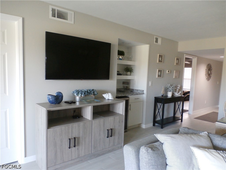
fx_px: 163
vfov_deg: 54.9
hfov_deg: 69.4
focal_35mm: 25
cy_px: 85
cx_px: 113
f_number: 3
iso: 400
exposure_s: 1/15
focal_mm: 4.5
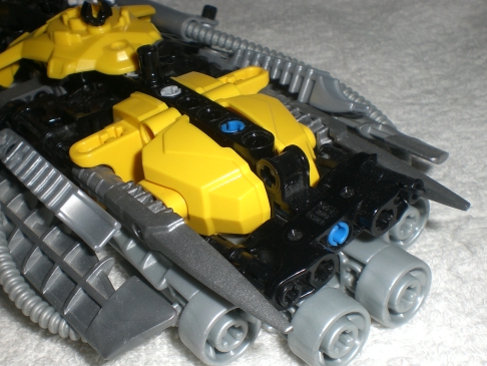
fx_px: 704
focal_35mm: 50
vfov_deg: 29.0
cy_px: 228
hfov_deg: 38.1
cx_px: 225
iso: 50
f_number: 4.4
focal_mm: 6.3
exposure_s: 1/60
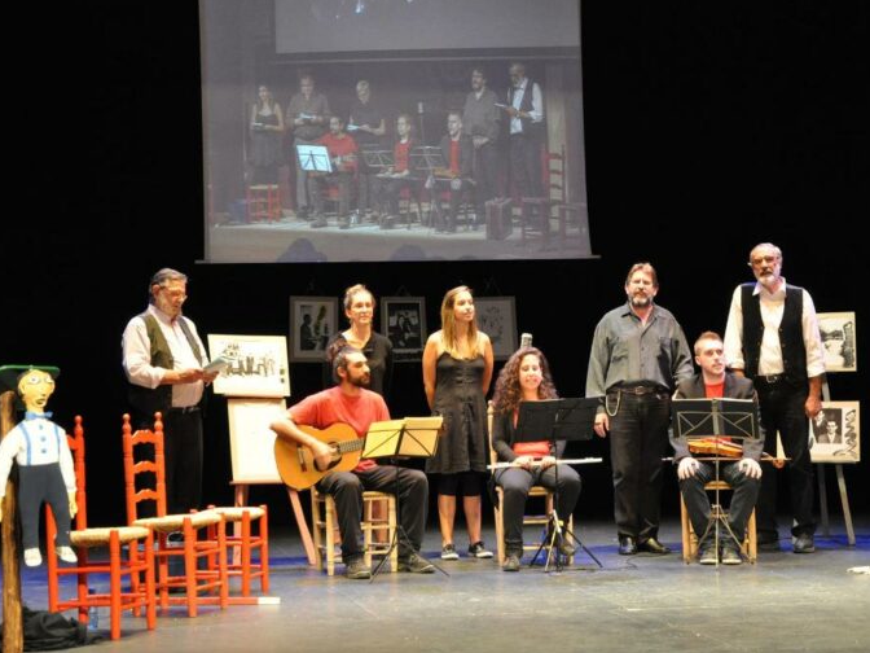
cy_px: 325
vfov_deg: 16.3
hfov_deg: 21.6
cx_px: 462
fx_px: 2276
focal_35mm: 91
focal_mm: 55
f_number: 5.3
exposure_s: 1/40
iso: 2000
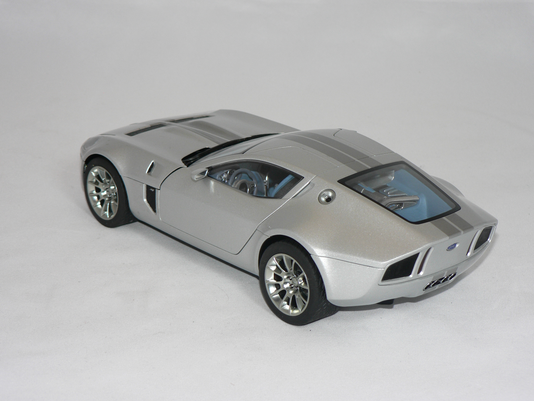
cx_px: 267
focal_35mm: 82
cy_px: 200
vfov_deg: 18.0
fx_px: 1265
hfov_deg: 23.8
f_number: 3.2
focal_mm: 13.7
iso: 80
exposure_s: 1/60
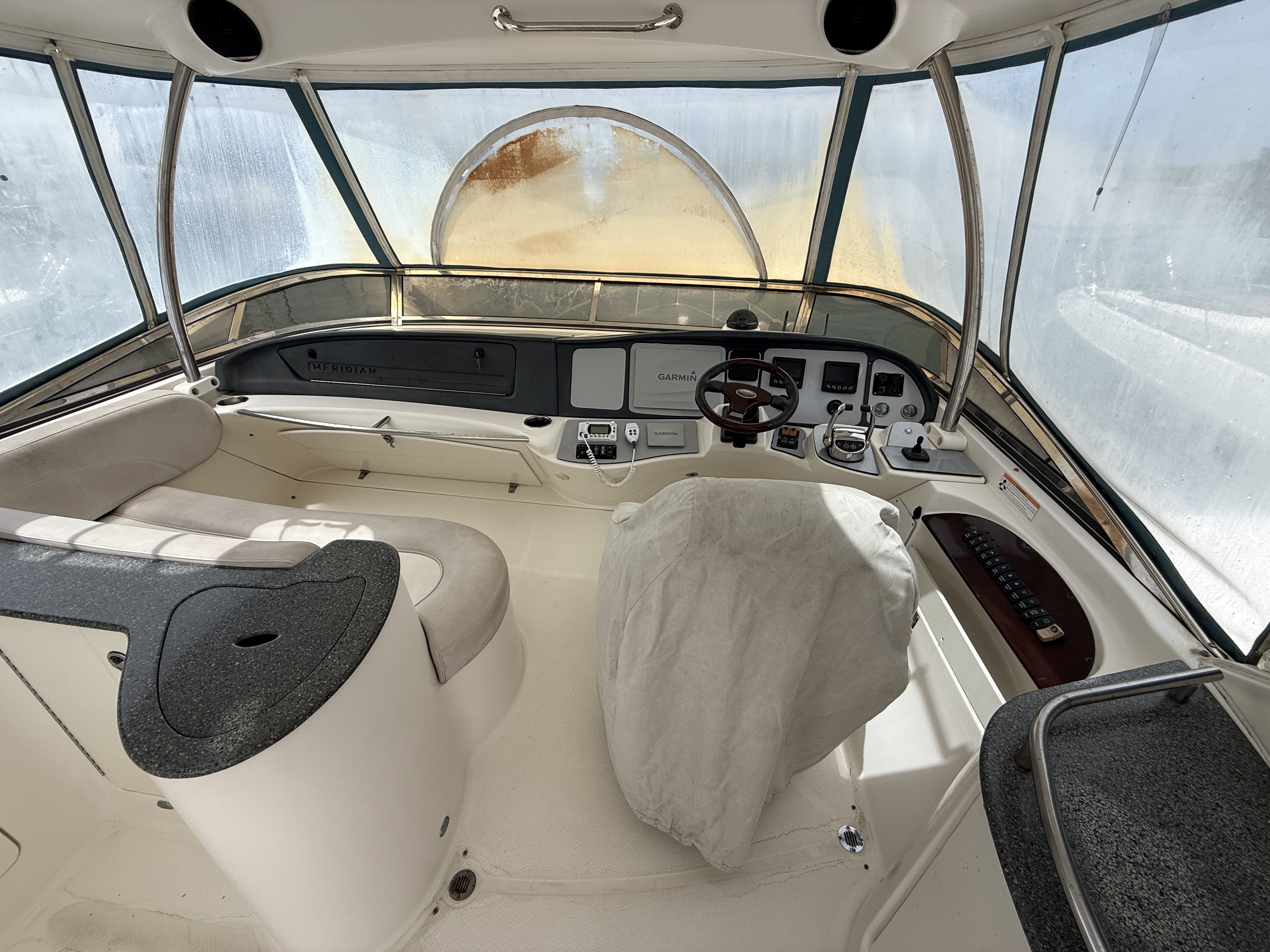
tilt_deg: -30.1
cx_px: 635
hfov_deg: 102.1
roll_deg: -0.8
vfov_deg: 85.7
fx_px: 514
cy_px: 476
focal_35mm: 14
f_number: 2.2
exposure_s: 1/1534
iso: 50
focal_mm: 2.22
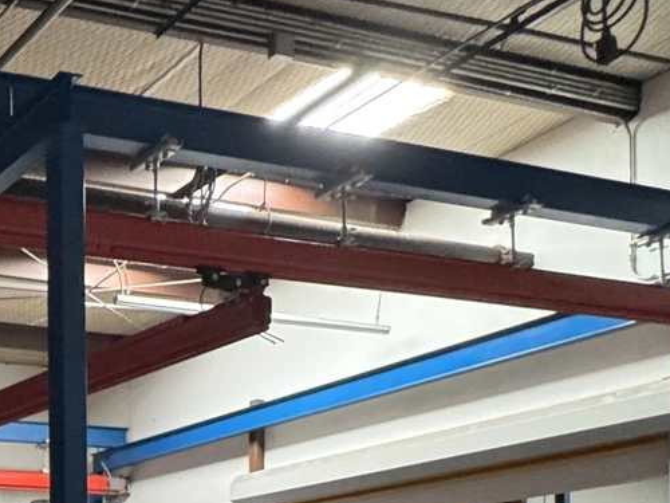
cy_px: 649
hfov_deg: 26.5
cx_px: -295
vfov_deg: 23.2
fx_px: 1084
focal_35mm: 56
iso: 500
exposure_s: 1/60
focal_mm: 2.22
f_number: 2.2
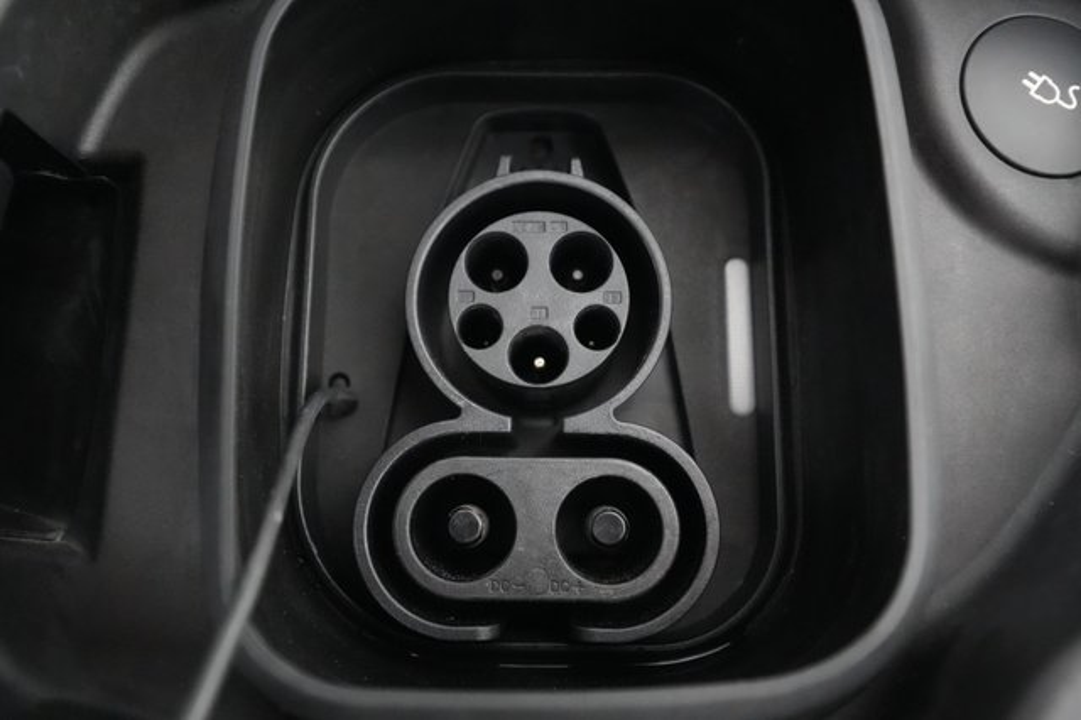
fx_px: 780
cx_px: 540
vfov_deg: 49.5
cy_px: 360
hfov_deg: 69.4
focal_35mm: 26
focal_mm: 26
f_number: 4.5
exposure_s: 1/100
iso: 16000
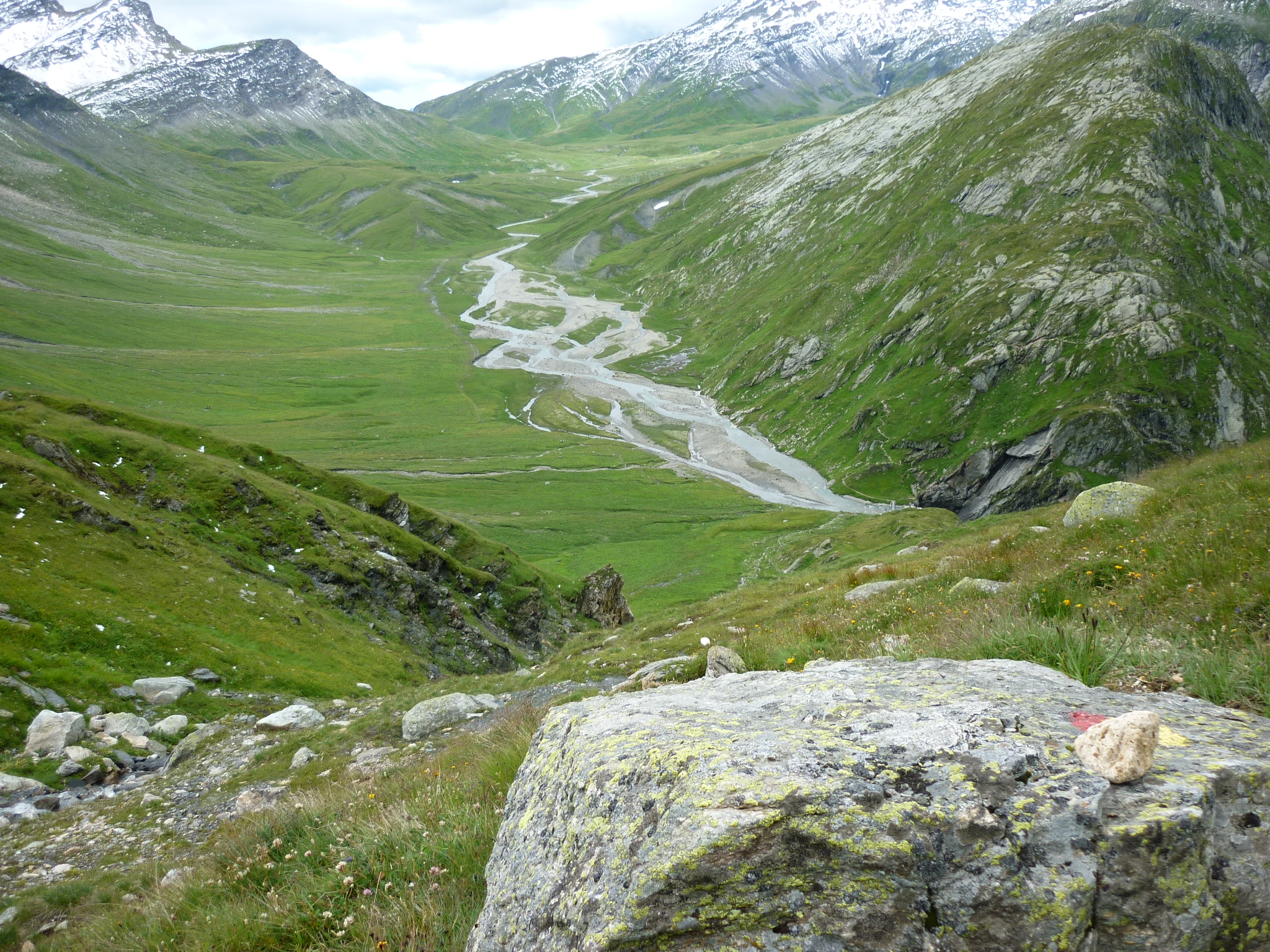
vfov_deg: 42.9
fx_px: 1211
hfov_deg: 55.4
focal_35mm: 33
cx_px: 635
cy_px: 476
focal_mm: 5.5
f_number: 2.8
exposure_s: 1/500
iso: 80
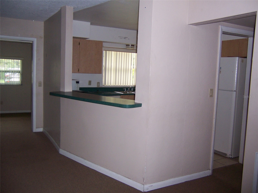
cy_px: 96
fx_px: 246
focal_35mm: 33
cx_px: 129
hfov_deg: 55.4
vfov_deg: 42.9
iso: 140
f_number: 2.8
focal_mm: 5.5
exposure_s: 1/60
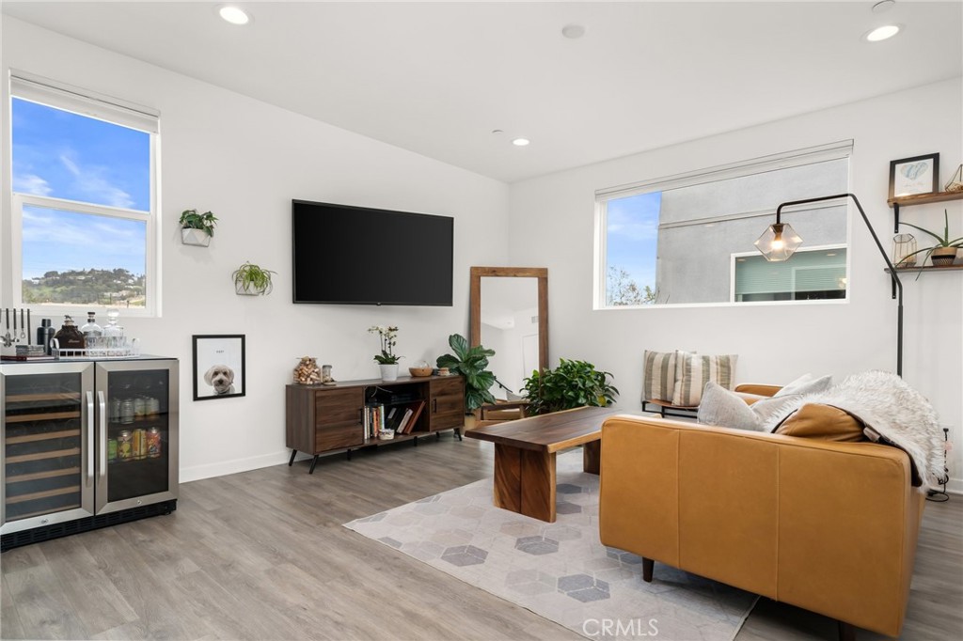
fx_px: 481
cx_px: 482
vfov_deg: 67.3
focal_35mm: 18
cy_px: 320
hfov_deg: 90.0
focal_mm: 18
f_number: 5.6
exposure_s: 1/60
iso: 500
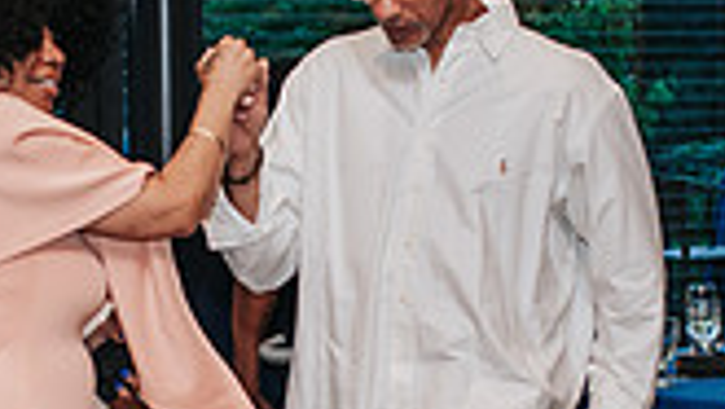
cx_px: 228
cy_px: 426
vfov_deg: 6.7
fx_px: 3481
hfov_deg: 11.9
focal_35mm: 181
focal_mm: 35
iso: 1000
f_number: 2.8
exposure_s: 1/160
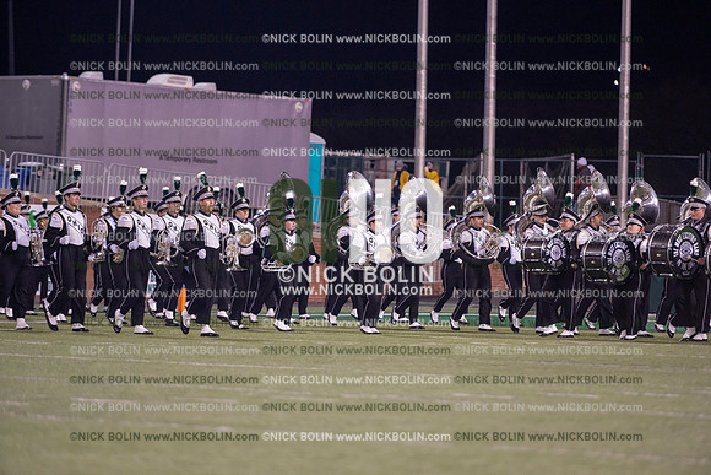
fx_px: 3951
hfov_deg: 10.3
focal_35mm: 200
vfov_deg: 6.9
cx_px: 356
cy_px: 238
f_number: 2.8
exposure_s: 1/1250
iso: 2500
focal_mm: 200
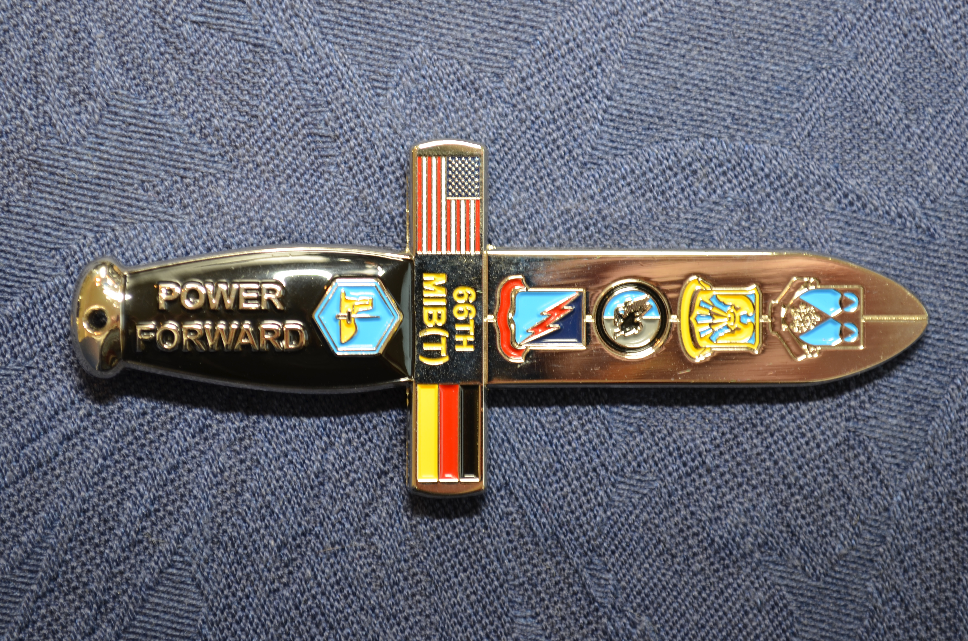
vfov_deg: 16.5
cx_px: 484
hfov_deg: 24.7
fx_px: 2214
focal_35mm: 82
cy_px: 320
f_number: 8
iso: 100
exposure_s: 1.3
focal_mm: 55
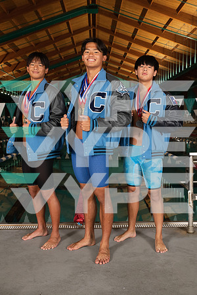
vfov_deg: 50.7
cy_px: 148
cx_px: 98
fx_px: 312
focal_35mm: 38
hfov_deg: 35.1
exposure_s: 1/250
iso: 800
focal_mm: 38
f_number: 7.1
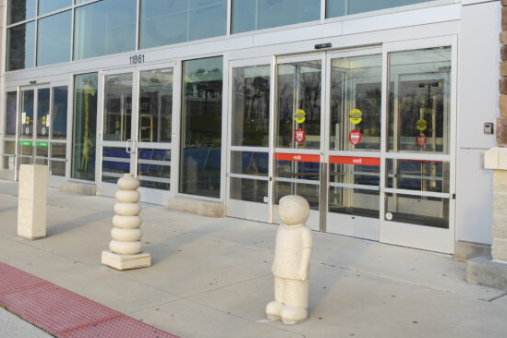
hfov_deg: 45.4
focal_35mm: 42
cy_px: 120
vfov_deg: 31.7
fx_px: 591
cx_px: 154
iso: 100
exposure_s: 1/100
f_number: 4
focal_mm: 20
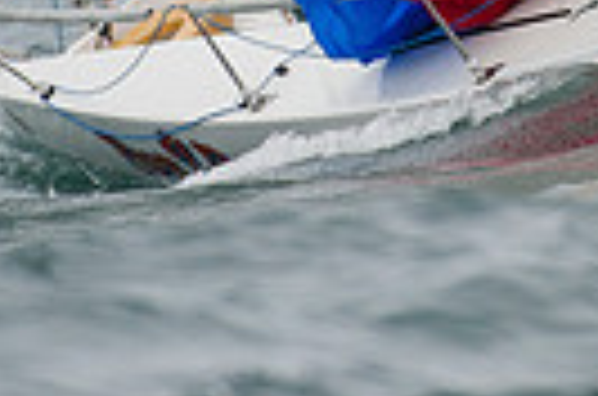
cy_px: -423
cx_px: 495
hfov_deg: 1.2
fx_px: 28917
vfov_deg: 0.8
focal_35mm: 1745
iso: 500
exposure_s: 1/1250
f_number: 4
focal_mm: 400
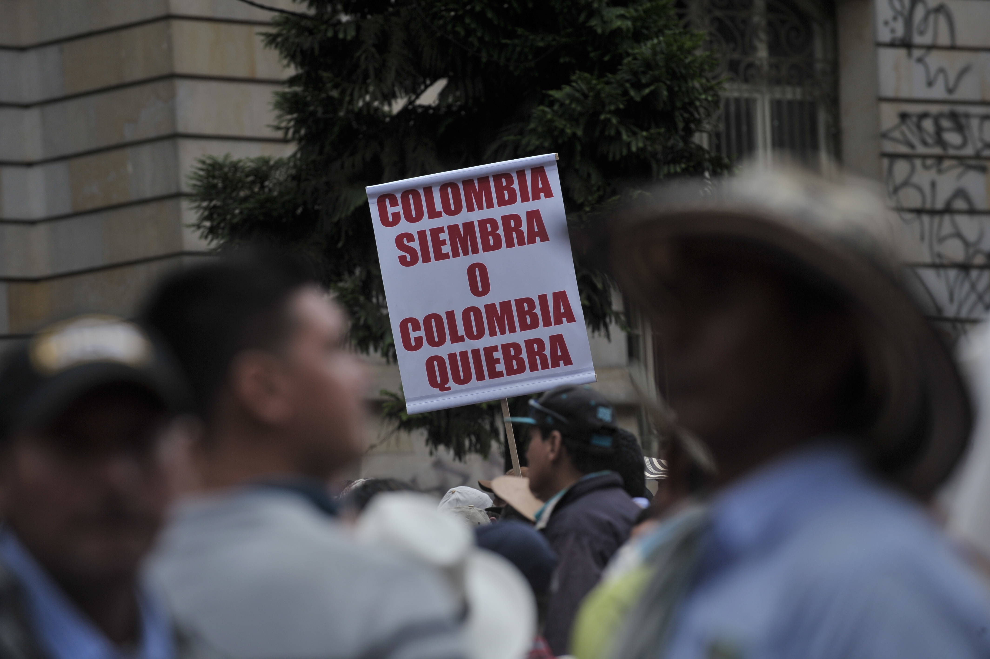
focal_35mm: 200
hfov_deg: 10.3
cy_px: 330
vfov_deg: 6.9
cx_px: 495
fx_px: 5496
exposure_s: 1/2000
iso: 250
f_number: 5
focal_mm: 200
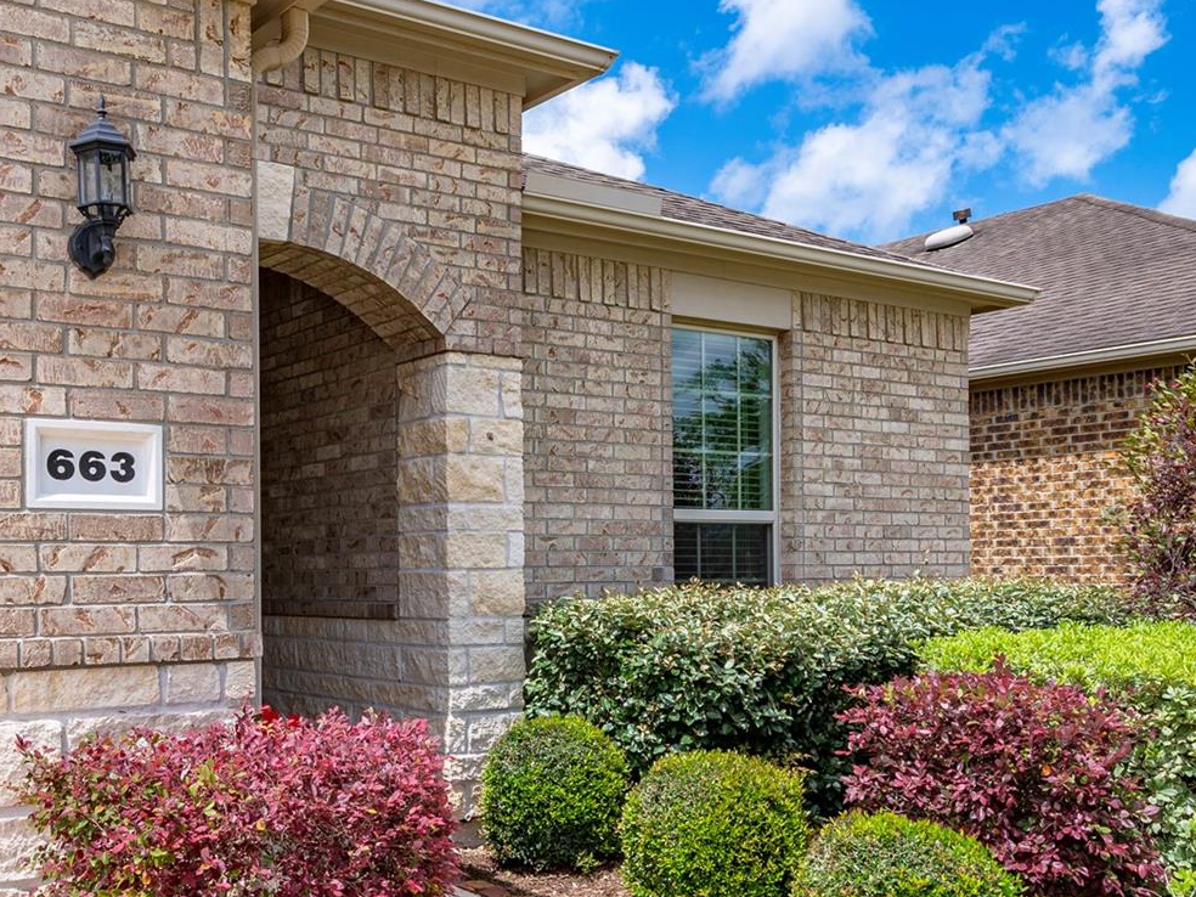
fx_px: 1313
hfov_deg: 48.4
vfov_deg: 37.5
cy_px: 569
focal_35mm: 38
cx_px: 434
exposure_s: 1/200
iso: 100
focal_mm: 19
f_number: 11
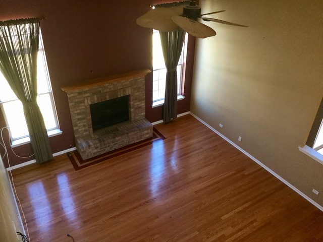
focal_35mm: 31
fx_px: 289
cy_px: 121
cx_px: 162
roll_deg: -1.3
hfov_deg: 58.4
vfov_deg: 45.4
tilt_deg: -33.1
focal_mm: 3.3
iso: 100
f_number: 2.4
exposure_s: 1/30
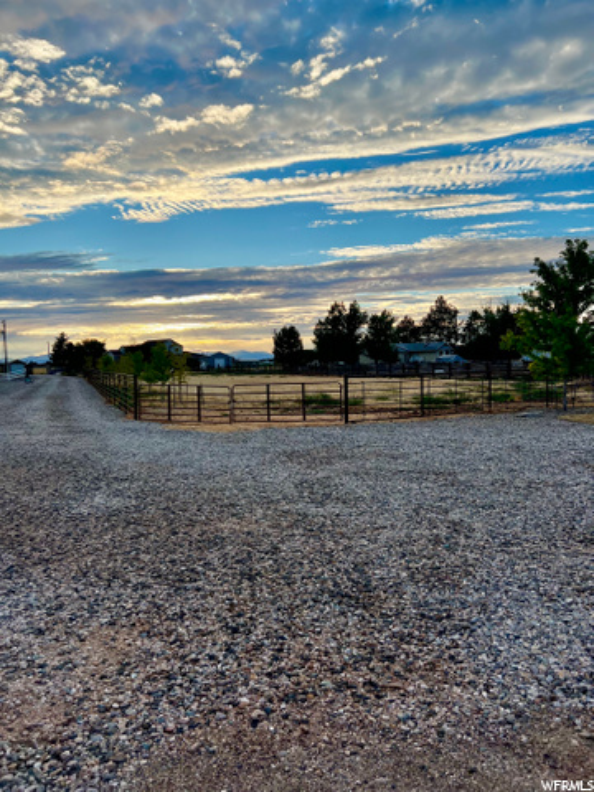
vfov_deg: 67.3
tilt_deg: -2.8
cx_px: 297
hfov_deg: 53.1
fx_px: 595
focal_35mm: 26
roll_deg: +1.1
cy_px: 396
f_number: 1.5
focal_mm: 5.7
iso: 50
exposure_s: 1/2404
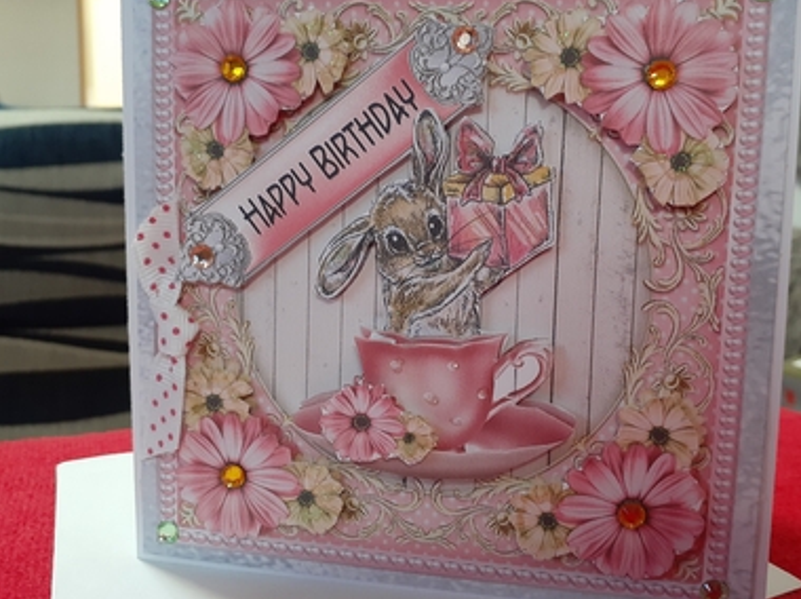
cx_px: 441
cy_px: 269
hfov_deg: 56.8
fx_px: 740
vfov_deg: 44.0
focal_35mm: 32
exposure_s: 1/25
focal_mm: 3.6
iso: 320
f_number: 1.9
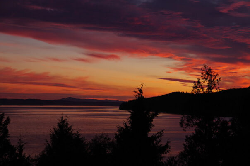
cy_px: 83
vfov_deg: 17.2
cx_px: 125
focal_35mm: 79
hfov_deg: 25.7
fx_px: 547
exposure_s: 1/100
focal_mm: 53
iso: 800
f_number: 8
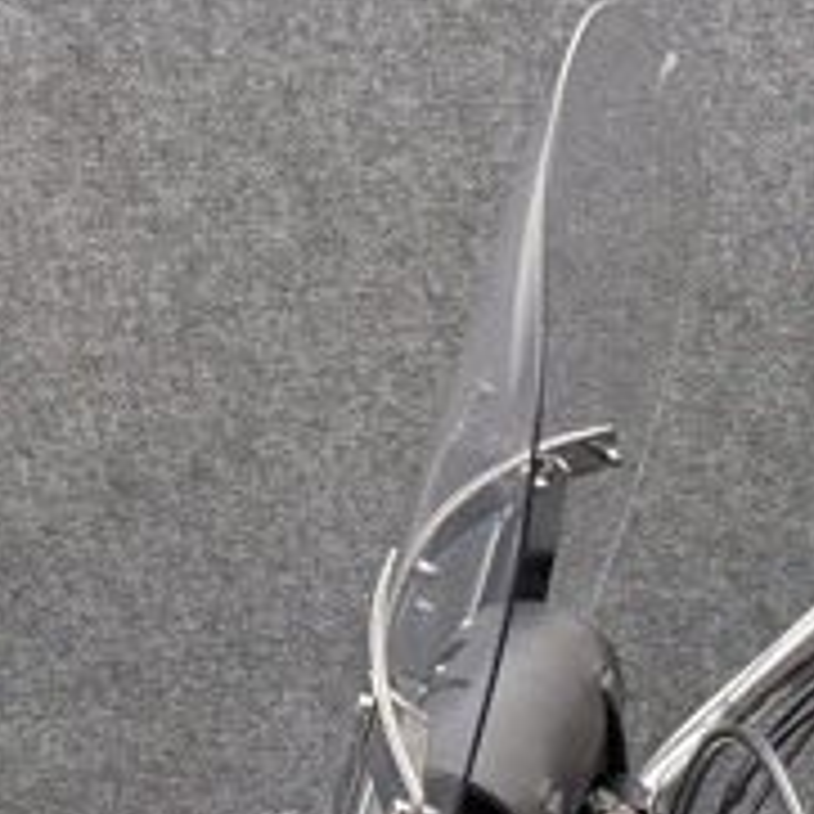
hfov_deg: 13.2
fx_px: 3193
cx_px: 1435
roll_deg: -0.3
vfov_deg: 12.7
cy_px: 1637
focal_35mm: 120
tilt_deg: -20.8
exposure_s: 1/120
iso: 160
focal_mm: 6.76
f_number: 1.78
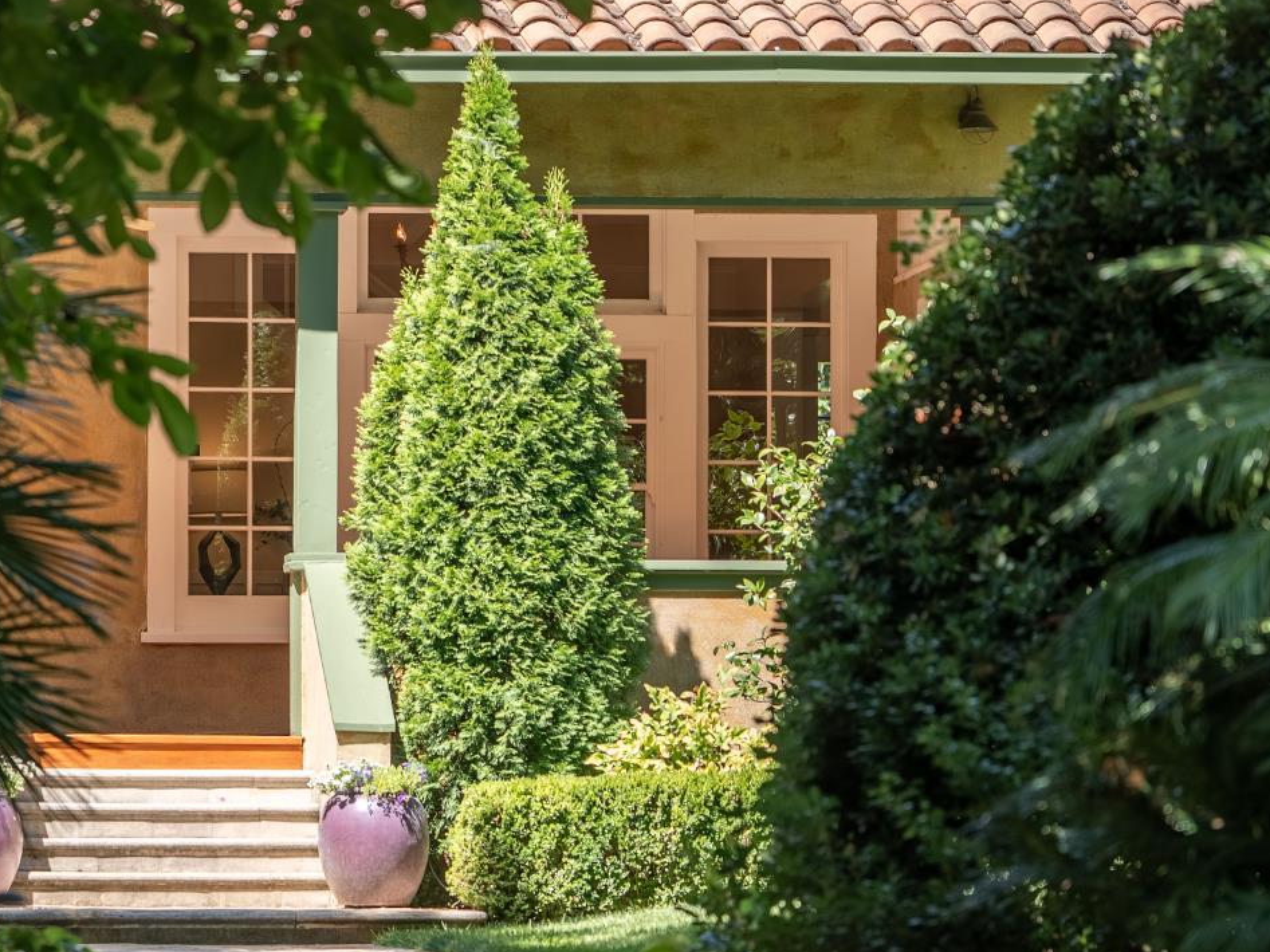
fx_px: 9941
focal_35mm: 271
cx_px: 376
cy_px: 557
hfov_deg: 7.3
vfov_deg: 5.5
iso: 100
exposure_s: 1/6400
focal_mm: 119
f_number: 2.8
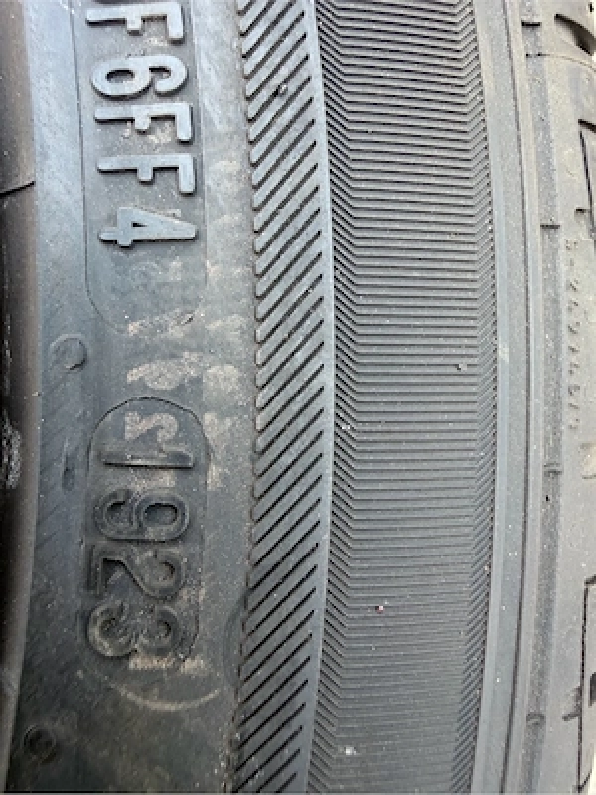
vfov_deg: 71.6
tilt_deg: -84.5
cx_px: 298
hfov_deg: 56.8
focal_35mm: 24
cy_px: 398
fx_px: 551
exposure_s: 1/121
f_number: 2.2
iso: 125
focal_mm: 2.22
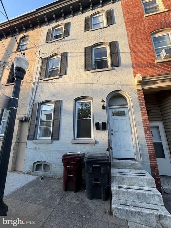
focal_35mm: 14
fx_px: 92
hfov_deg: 85.7
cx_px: 86
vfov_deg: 102.1
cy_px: 114
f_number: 2.2
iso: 50
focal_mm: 2.22
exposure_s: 1/284
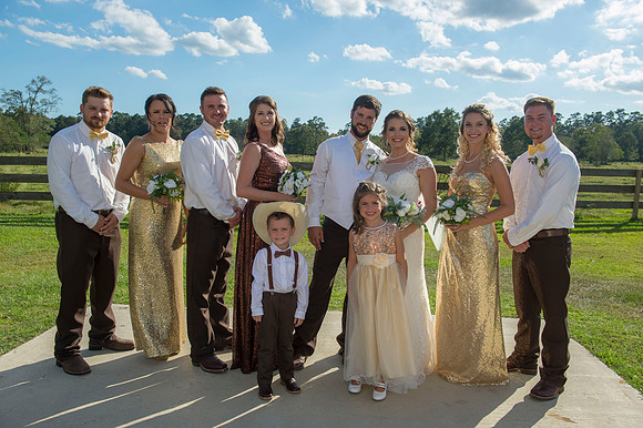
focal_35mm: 31
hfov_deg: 60.3
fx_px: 553
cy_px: 214
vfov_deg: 42.3
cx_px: 322
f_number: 6.3
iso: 200
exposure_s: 1/800
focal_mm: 31
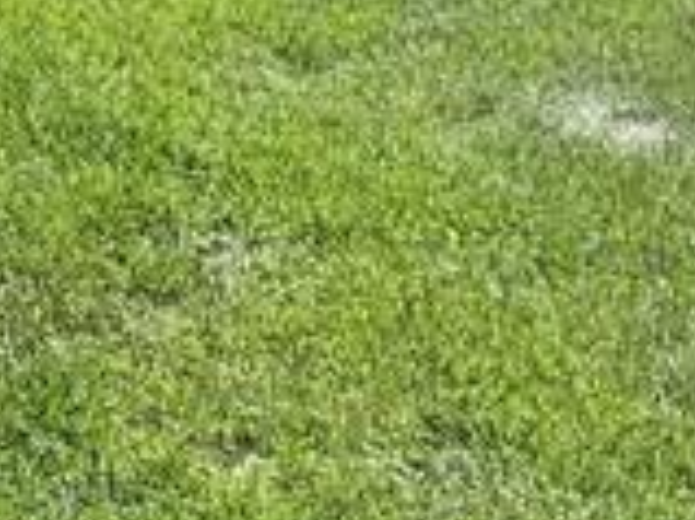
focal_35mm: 155
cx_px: -1001
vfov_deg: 8.8
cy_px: -673
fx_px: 3110
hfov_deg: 10.8
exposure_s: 1/4975
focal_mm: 6.76
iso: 100
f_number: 1.78
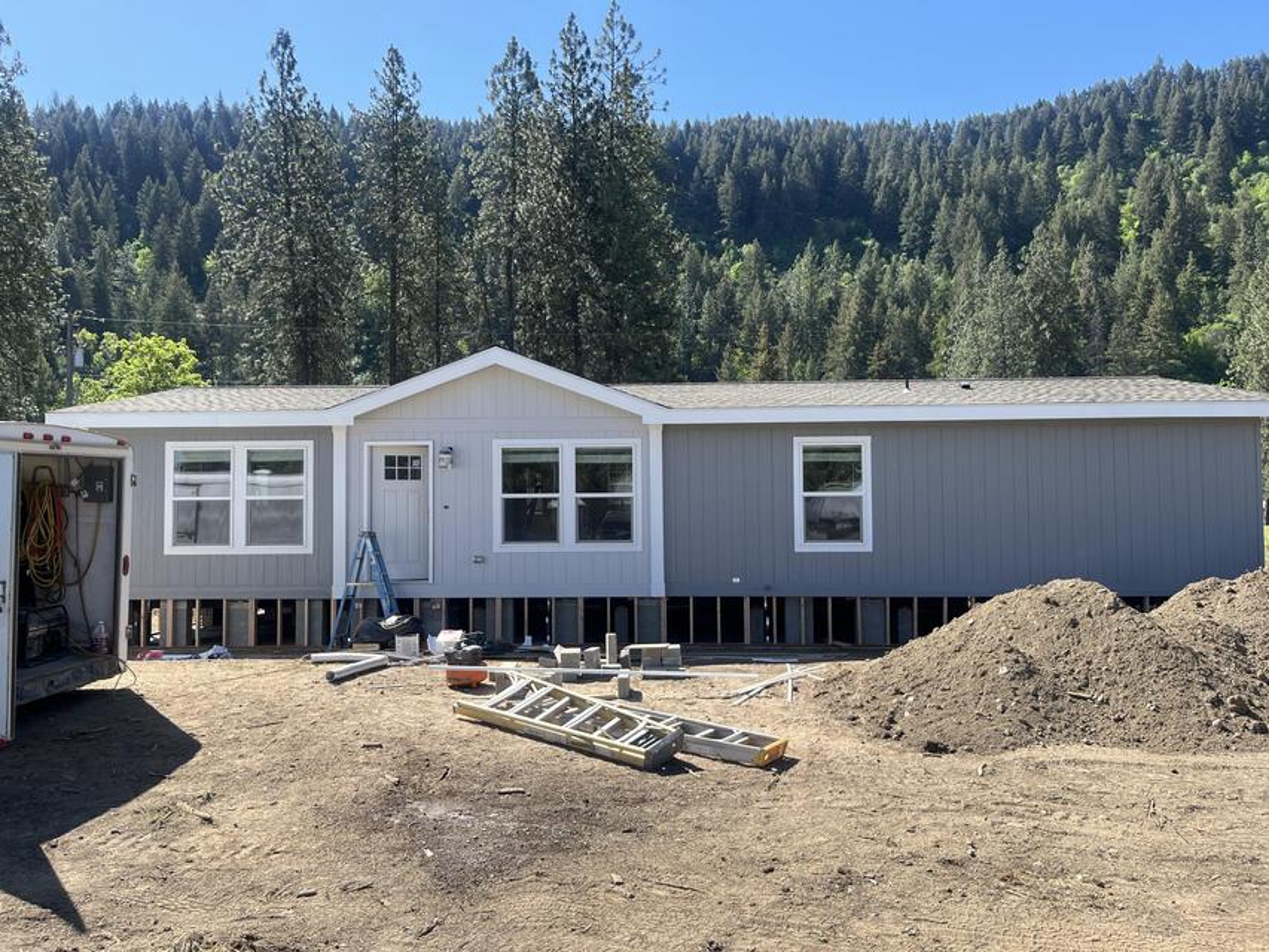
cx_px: 634
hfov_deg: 67.3
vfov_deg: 53.1
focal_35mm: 26
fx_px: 953
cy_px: 476
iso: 50
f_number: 1.6
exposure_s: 1/1536
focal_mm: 5.1
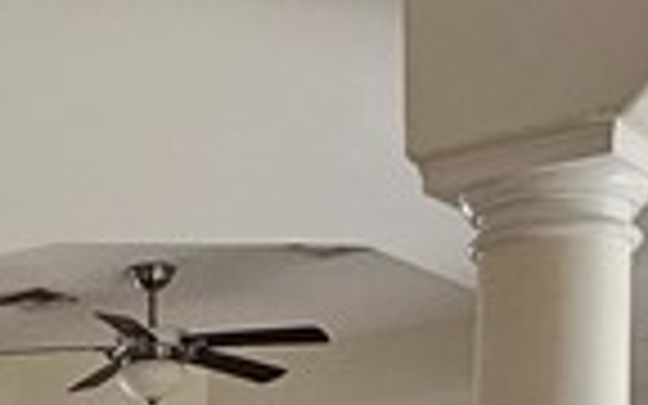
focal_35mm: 98
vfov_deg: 11.8
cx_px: -81
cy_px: 846
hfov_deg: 20.2
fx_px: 1731
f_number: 2.2
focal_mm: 2.2
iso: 80
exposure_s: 1/60
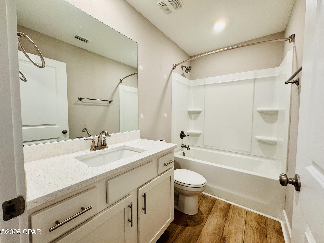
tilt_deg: -3.9
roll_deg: +0.1
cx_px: 162
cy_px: 122
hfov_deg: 102.1
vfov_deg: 85.7
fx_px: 131
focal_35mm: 14
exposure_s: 1/120
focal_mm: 2.22
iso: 160
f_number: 2.2
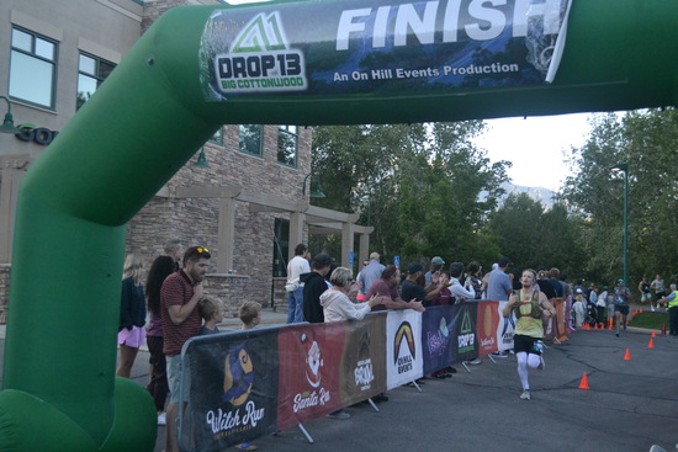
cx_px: 339
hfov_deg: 45.0
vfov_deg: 30.9
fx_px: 819
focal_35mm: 44
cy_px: 226
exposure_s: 1/500
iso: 720
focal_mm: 29
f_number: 4.5
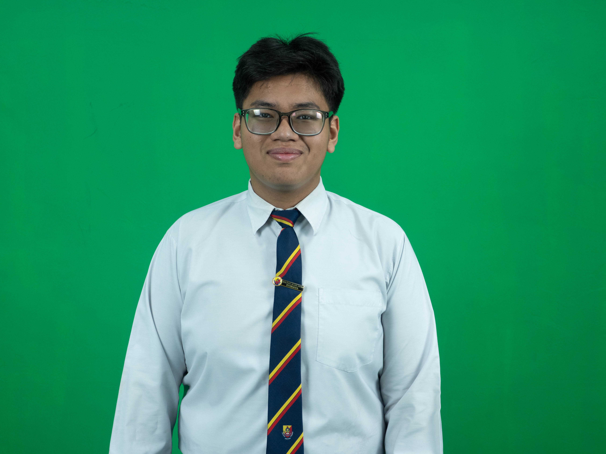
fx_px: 735
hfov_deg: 44.8
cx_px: 303
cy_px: 227
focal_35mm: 42
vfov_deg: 34.3
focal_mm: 21
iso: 640
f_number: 4.7
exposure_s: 1/30
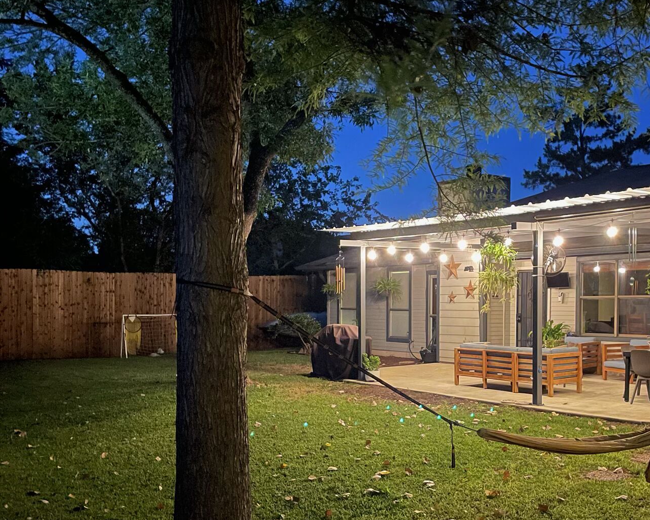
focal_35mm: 40
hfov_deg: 45.2
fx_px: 769
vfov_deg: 37.1
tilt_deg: -1.9
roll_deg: +0.0
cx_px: 430
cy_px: 332
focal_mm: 4.2
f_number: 1.6
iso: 640
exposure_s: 1/4
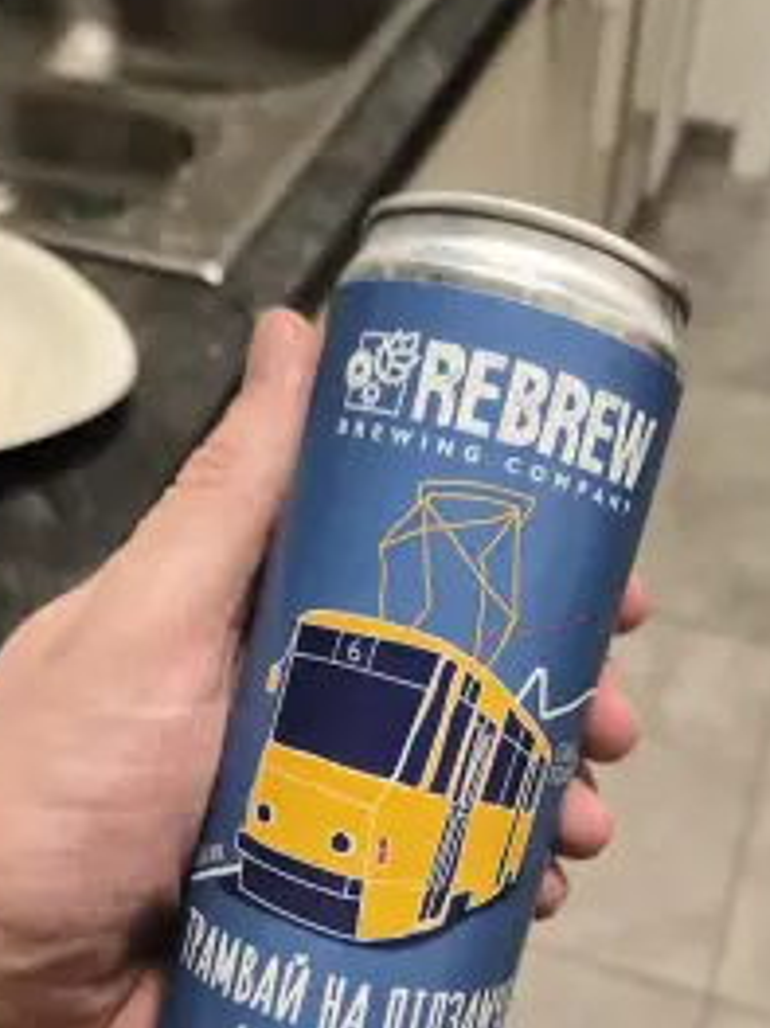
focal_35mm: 35
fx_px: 1039
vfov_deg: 50.8
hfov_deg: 40.5
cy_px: 750
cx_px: 465
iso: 400
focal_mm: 5.4
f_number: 1.8
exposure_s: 1/100
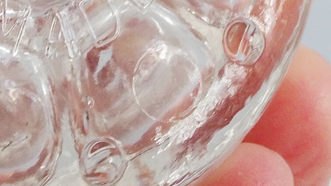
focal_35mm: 92
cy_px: -109
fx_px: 807
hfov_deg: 22.9
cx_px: 69
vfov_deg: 12.4
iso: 100
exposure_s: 1/30
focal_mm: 4.1
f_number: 3.5
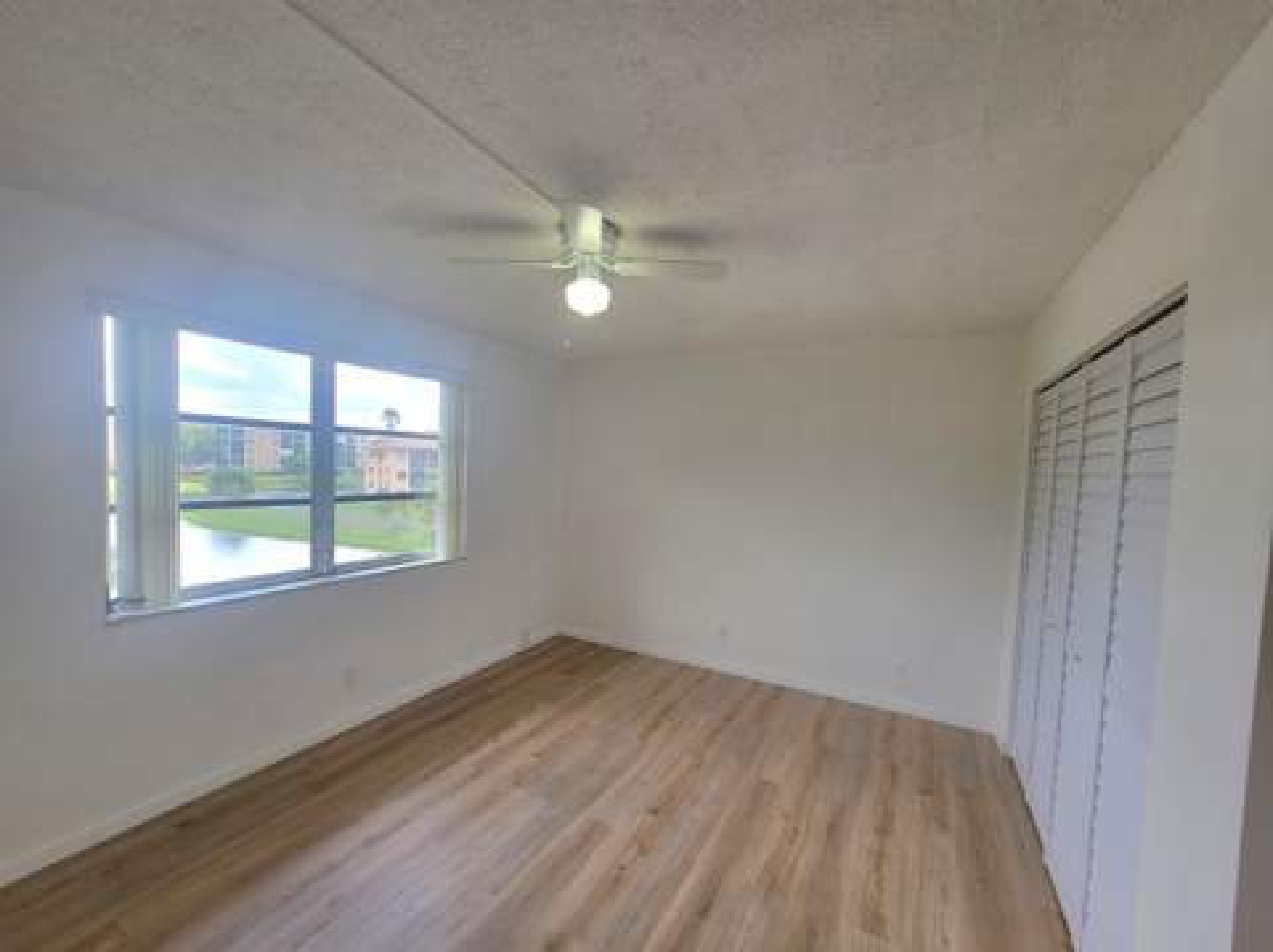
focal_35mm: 13
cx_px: 636
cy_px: 476
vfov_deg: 89.8
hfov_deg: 106.2
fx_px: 478
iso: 80
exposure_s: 1/120
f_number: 2.2
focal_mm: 2.2
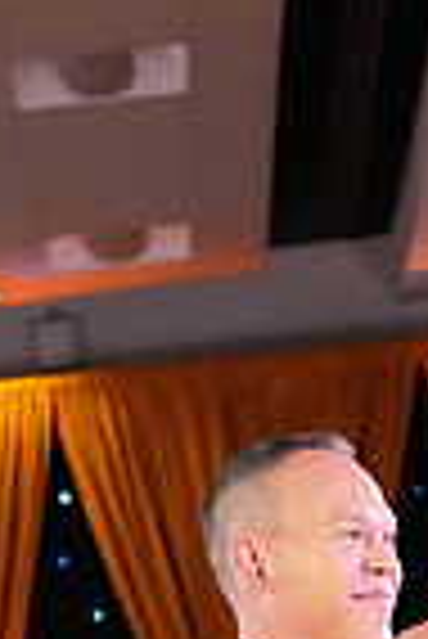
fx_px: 3558
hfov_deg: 6.9
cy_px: 1179
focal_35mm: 200
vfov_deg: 9.7
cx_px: 390
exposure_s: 1/400
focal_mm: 49
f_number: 4.5
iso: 8000
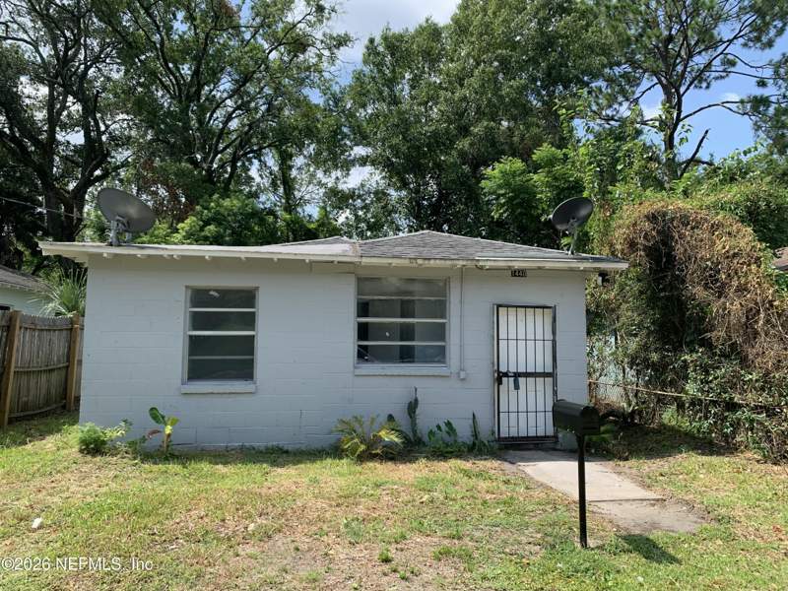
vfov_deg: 53.1
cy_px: 296
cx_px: 394
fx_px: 592
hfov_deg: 67.3
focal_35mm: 26
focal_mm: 4.25
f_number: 1.8
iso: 25
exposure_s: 1/1124
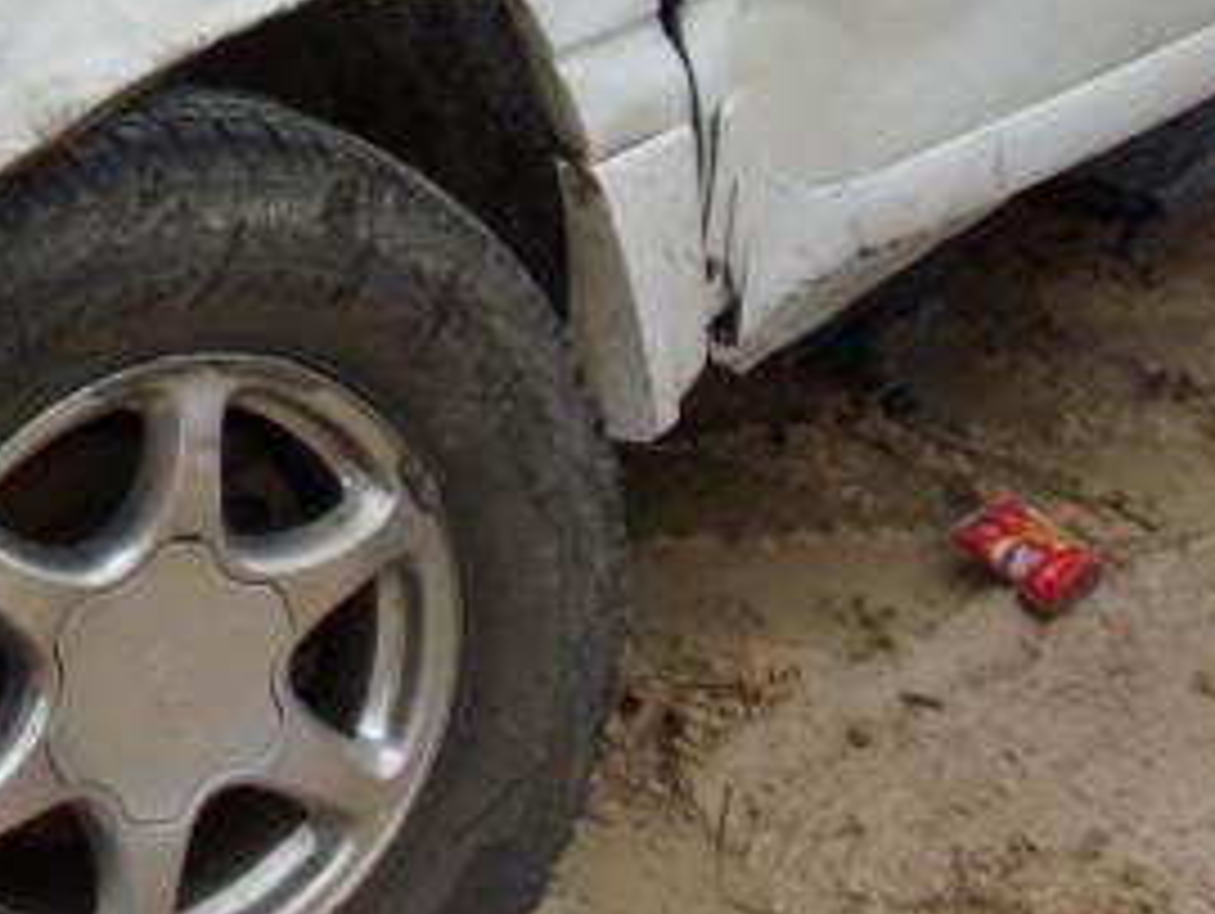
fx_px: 2494
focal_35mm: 71
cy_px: -32
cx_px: -22
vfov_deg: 20.0
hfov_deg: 25.9
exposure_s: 1/320
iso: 80
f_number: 3.3
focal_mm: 4.3
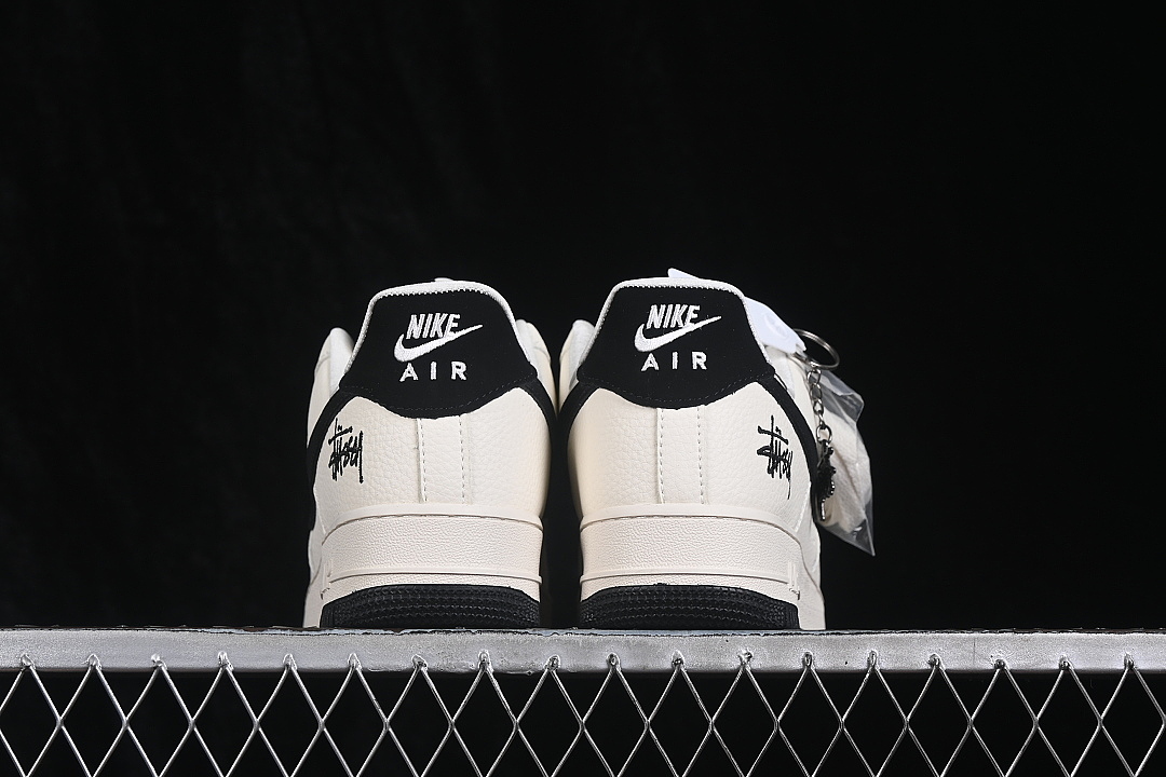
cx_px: 583
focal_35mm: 75
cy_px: 388
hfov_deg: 27.0
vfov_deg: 18.2
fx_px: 2429
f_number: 8
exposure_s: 1/80
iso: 160
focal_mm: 50
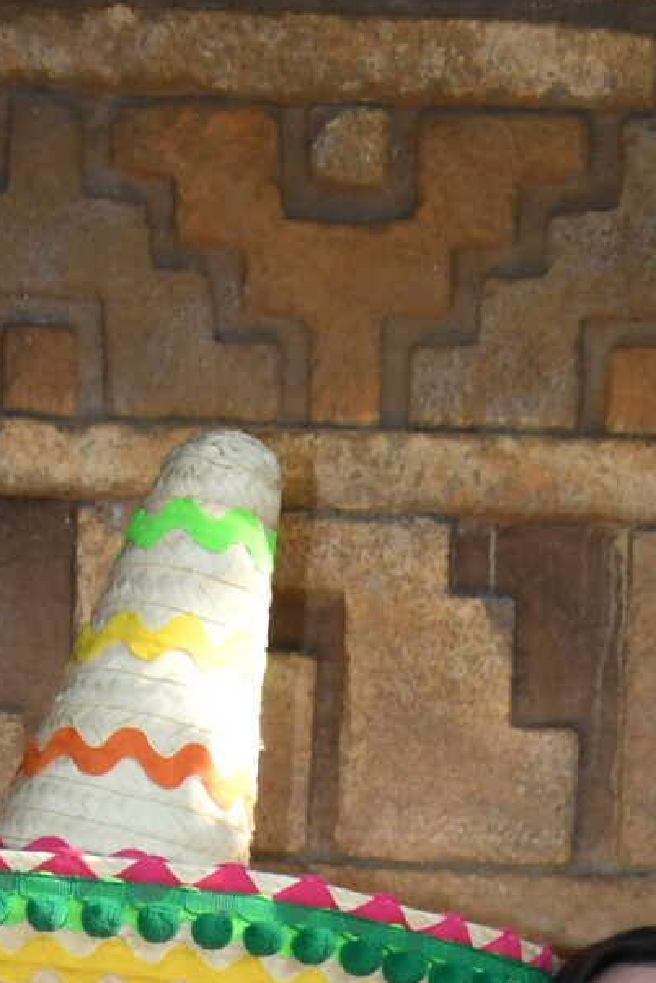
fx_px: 5569
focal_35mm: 204
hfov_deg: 6.7
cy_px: 1875
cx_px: 234
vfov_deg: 9.5
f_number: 7.1
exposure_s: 1/200
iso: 400
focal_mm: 32
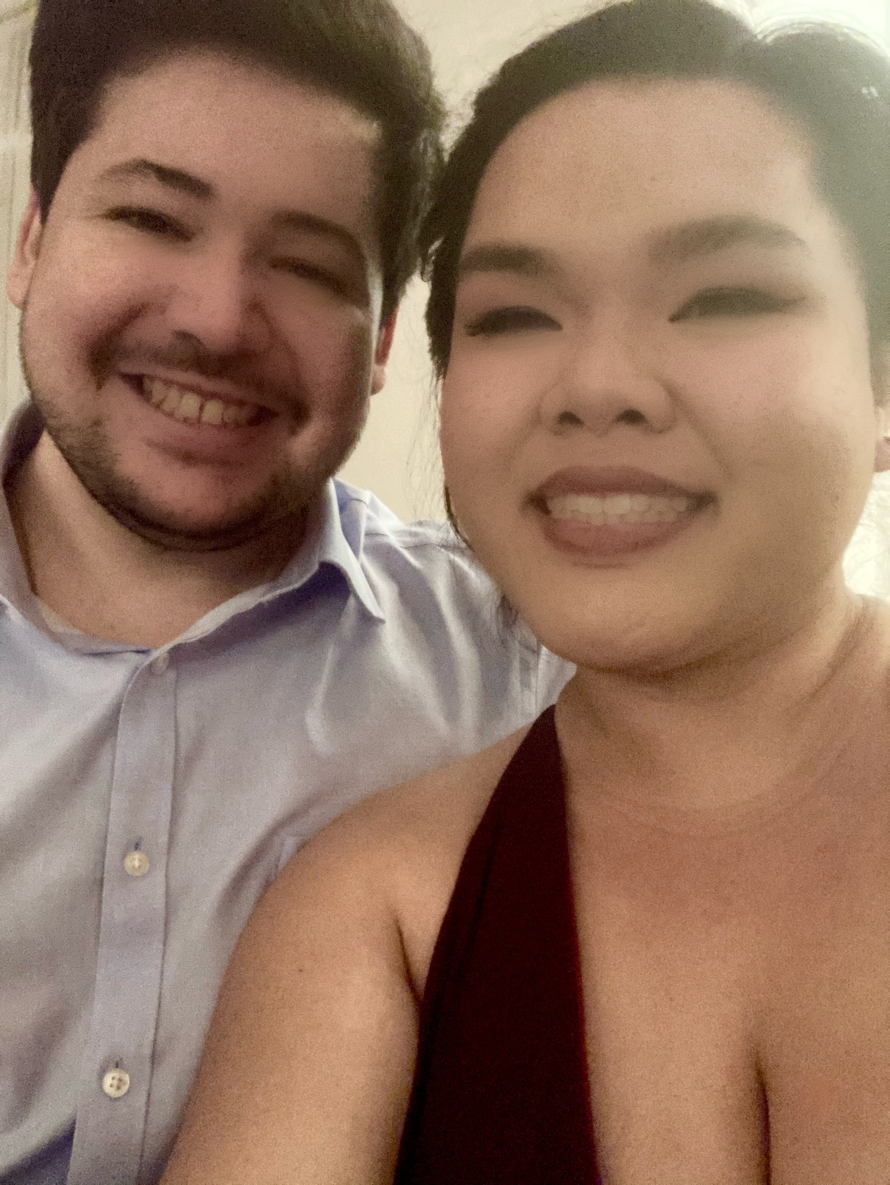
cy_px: 592
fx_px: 1096
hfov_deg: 44.2
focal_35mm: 32
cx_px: 445
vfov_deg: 56.8
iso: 1000
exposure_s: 1/15
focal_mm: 2.87
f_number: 2.2
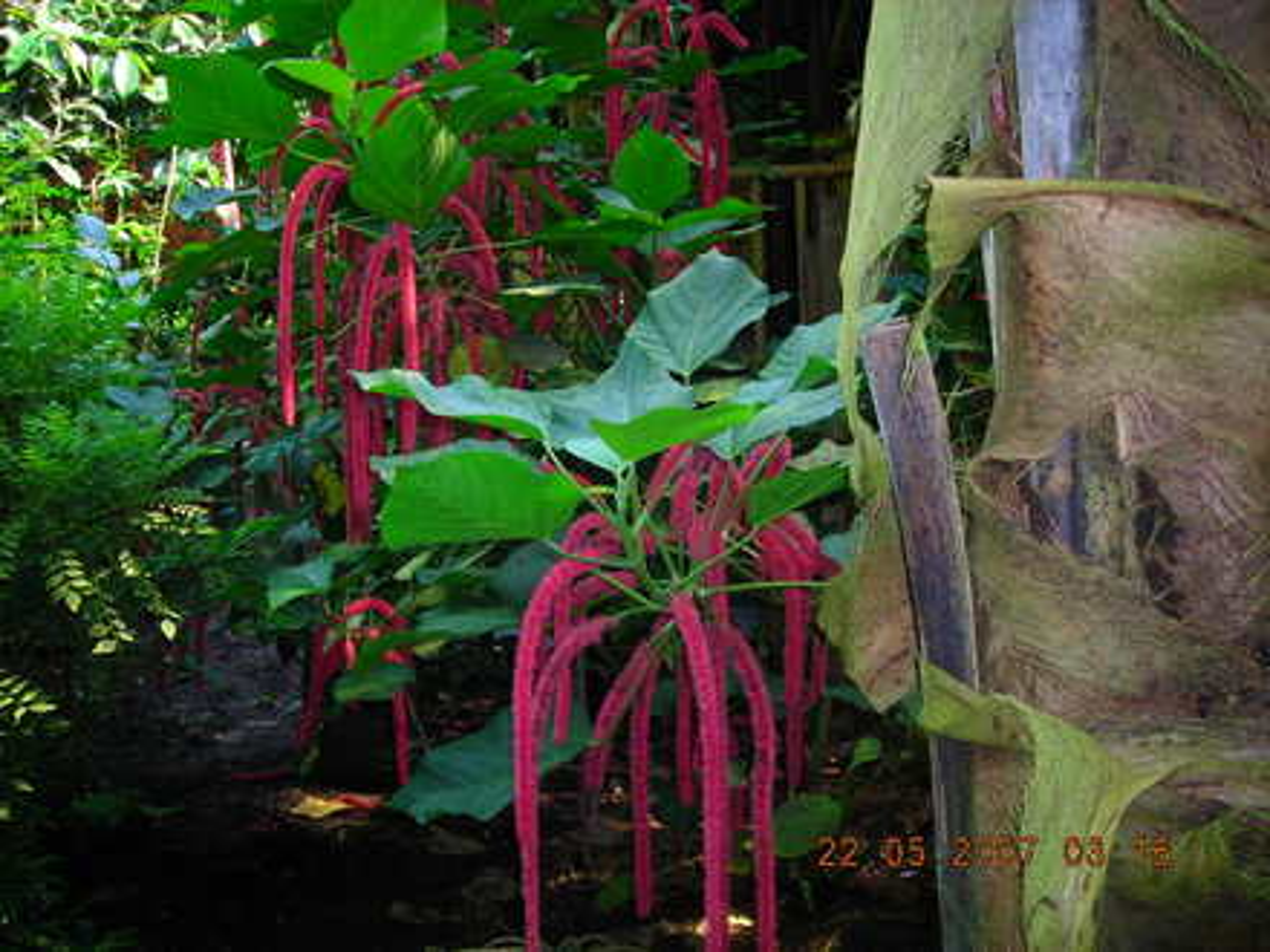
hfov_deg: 49.0
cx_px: 635
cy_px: 476
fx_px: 1394
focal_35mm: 38
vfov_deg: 37.7
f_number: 3.2
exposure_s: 1/60.1
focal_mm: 6.3
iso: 56
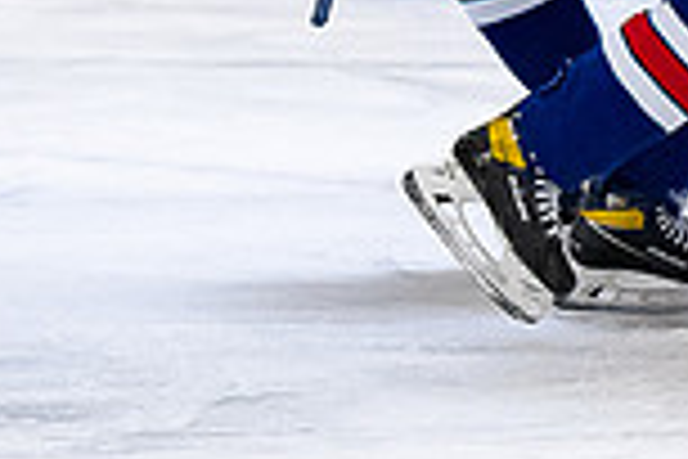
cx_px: 1062
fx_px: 21709
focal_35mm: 1136
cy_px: -554
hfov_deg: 1.8
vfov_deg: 1.2
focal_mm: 116
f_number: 3.2
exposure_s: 1/800
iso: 2000
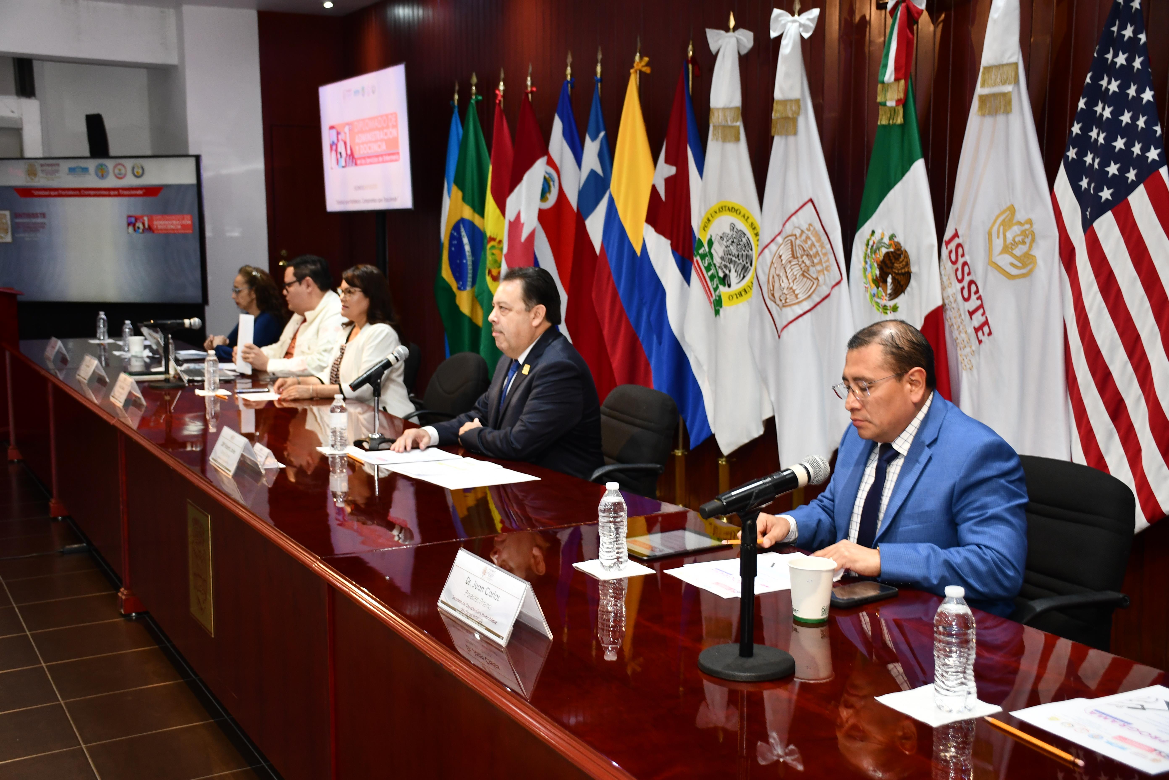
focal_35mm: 39
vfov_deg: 34.2
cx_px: 584
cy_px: 390
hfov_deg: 49.6
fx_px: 1266
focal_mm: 26
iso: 720
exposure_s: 1/60
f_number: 4
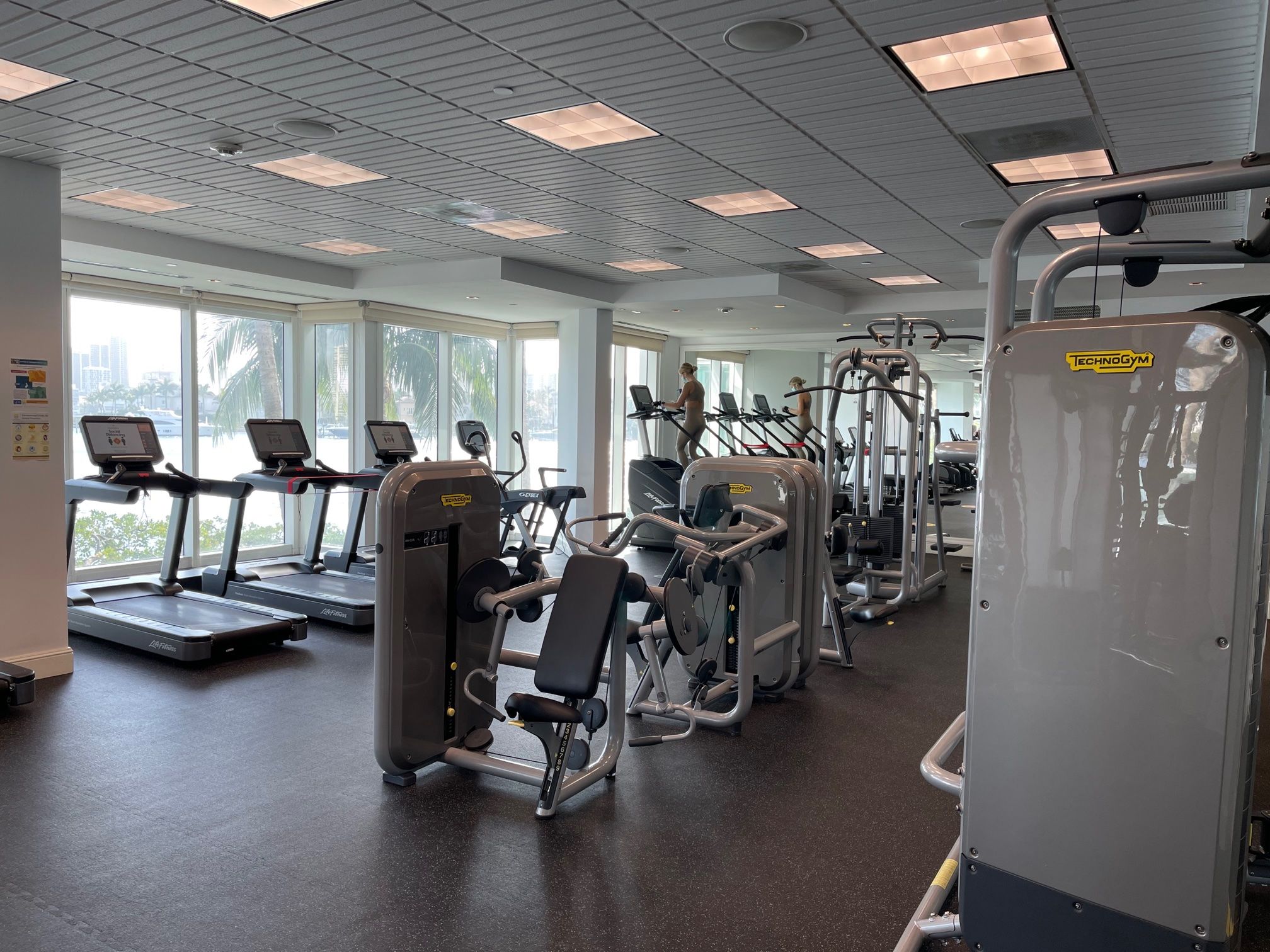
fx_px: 954
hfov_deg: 67.3
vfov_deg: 53.1
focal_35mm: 26
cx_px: 635
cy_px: 476
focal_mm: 5.1
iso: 32
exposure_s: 1/132
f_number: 1.6
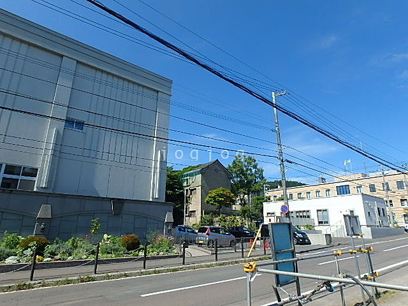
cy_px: 153
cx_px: 204
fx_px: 248
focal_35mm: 21
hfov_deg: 79.0
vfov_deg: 63.4
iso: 125
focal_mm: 3.7
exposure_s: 1/400
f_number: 6
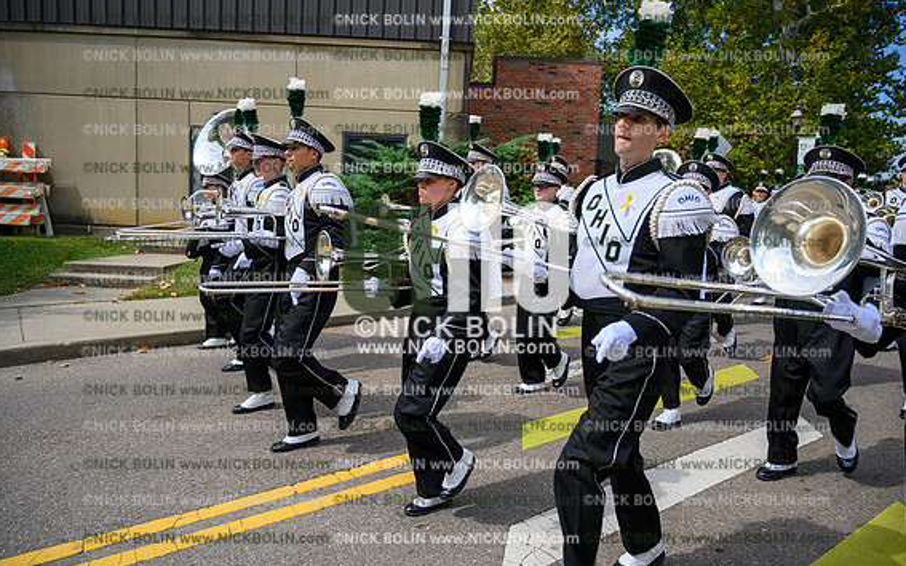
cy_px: 278
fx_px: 617
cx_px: 455
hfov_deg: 72.6
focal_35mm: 25
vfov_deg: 49.2
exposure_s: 1/1250
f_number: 4
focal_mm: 24
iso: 100
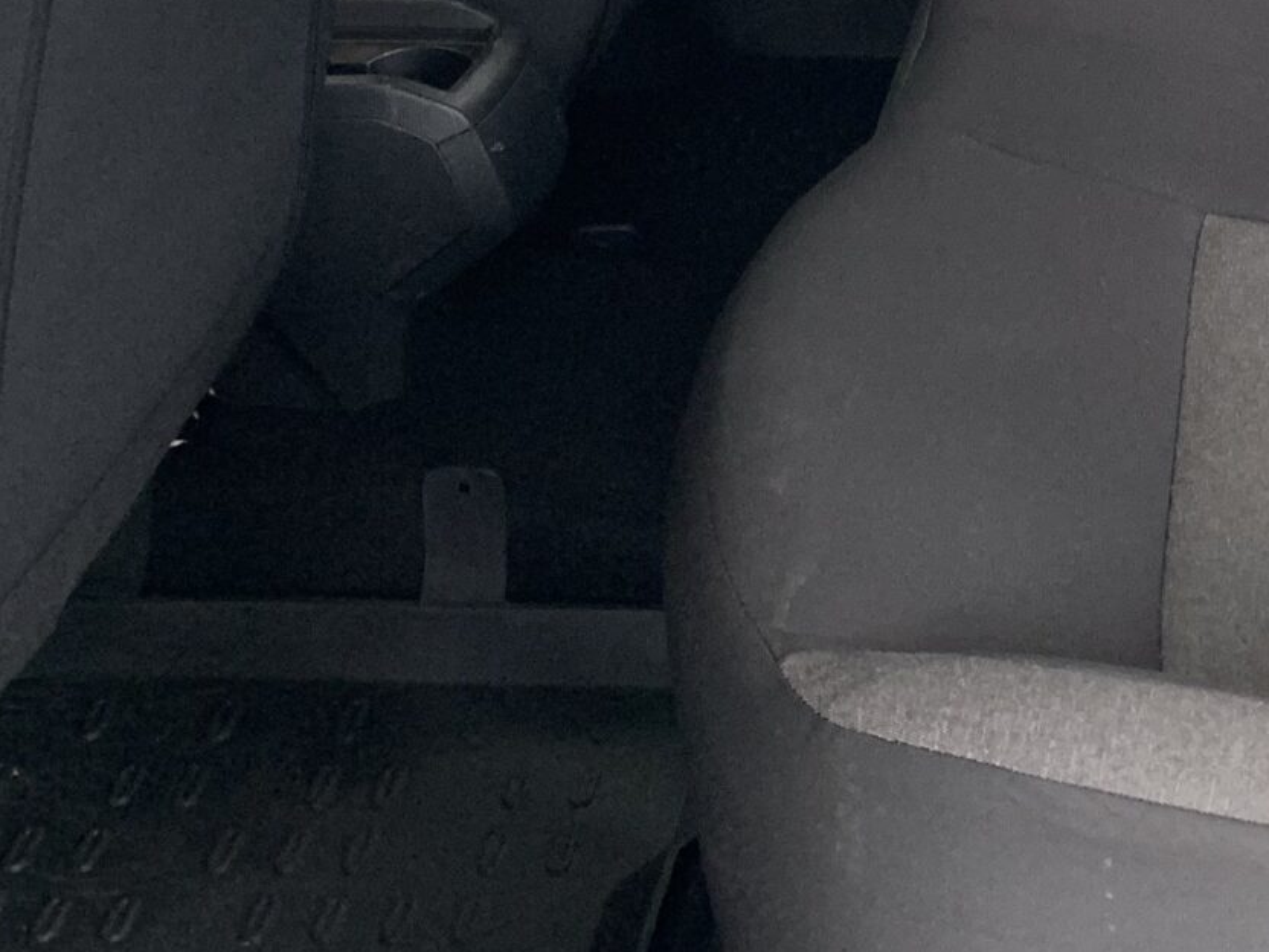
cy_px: -474
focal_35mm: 80
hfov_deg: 23.4
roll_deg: -0.2
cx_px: 1257
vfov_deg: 16.7
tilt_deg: -13.3
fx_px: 2933
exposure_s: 1/83
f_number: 1.8
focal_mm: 4.25
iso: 100
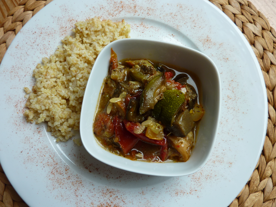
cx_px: 138
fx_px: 199
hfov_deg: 69.4
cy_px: 104
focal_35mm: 25
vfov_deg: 54.9
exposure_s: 1/40
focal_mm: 4.1
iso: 80
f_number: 3.3
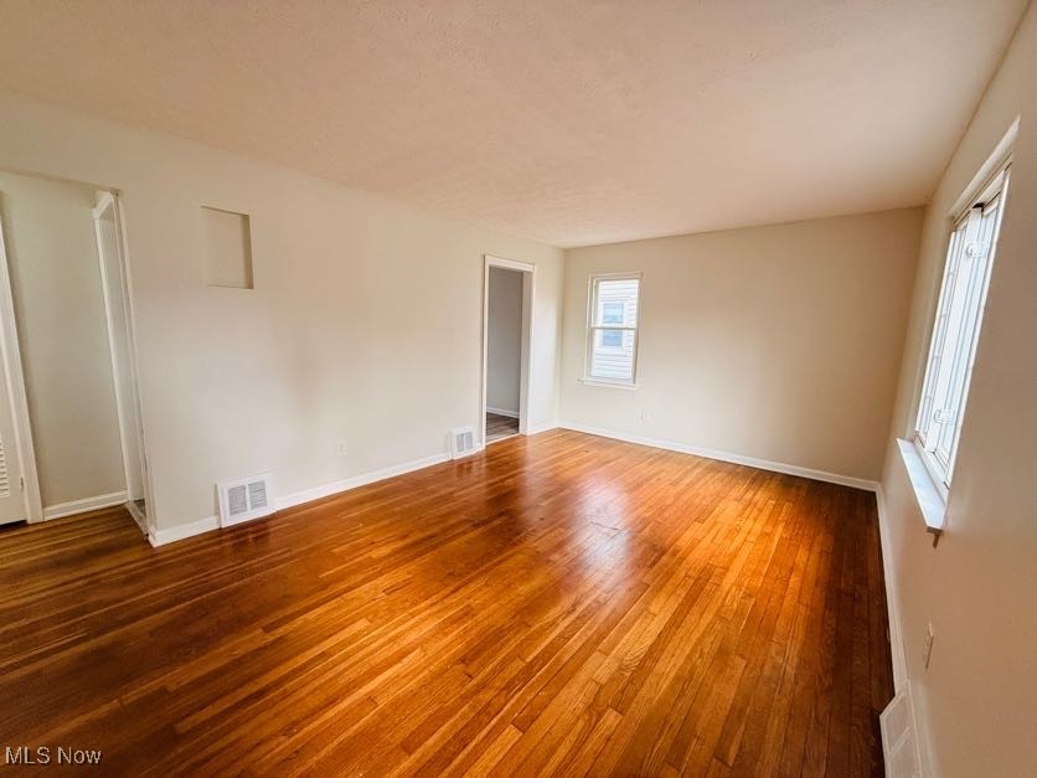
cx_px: 518
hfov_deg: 102.1
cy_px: 389
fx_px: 419
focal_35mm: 14
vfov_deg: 85.7
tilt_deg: -8.2
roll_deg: -1.5
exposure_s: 1/99
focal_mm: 2.22
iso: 160
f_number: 2.2
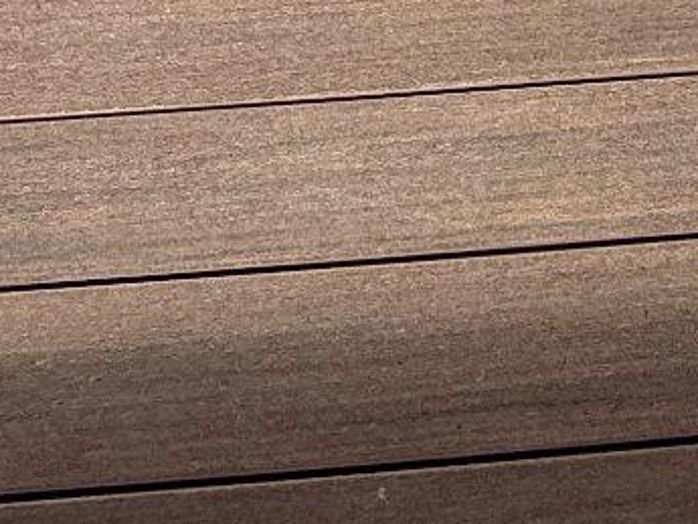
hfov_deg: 23.5
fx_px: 1674
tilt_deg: -15.7
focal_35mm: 83
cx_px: 392
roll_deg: +0.9
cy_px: -919
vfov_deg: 12.0
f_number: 2.2
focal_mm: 2.22
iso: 50
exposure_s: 1/970
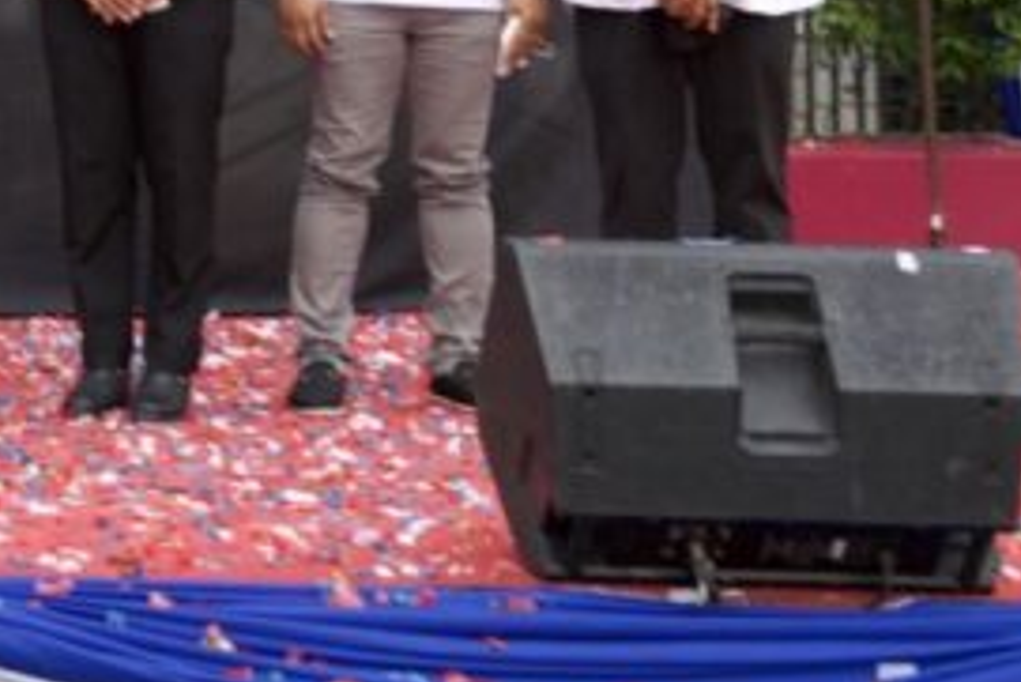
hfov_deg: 16.6
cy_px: -205
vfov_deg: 11.2
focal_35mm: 119
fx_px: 3377
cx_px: -154
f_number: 4
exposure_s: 1/250
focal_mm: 42
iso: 100
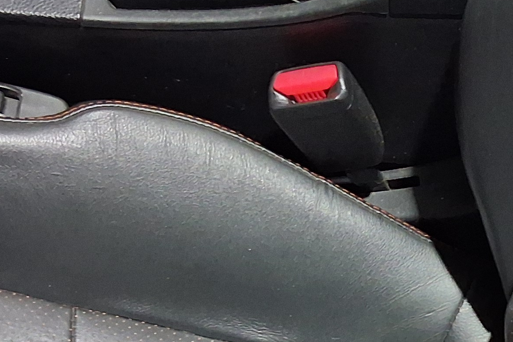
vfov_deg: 14.4
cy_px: 327
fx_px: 1339
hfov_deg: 21.2
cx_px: 455
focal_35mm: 94
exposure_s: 1/20
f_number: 1.8
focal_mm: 3.98
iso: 1000
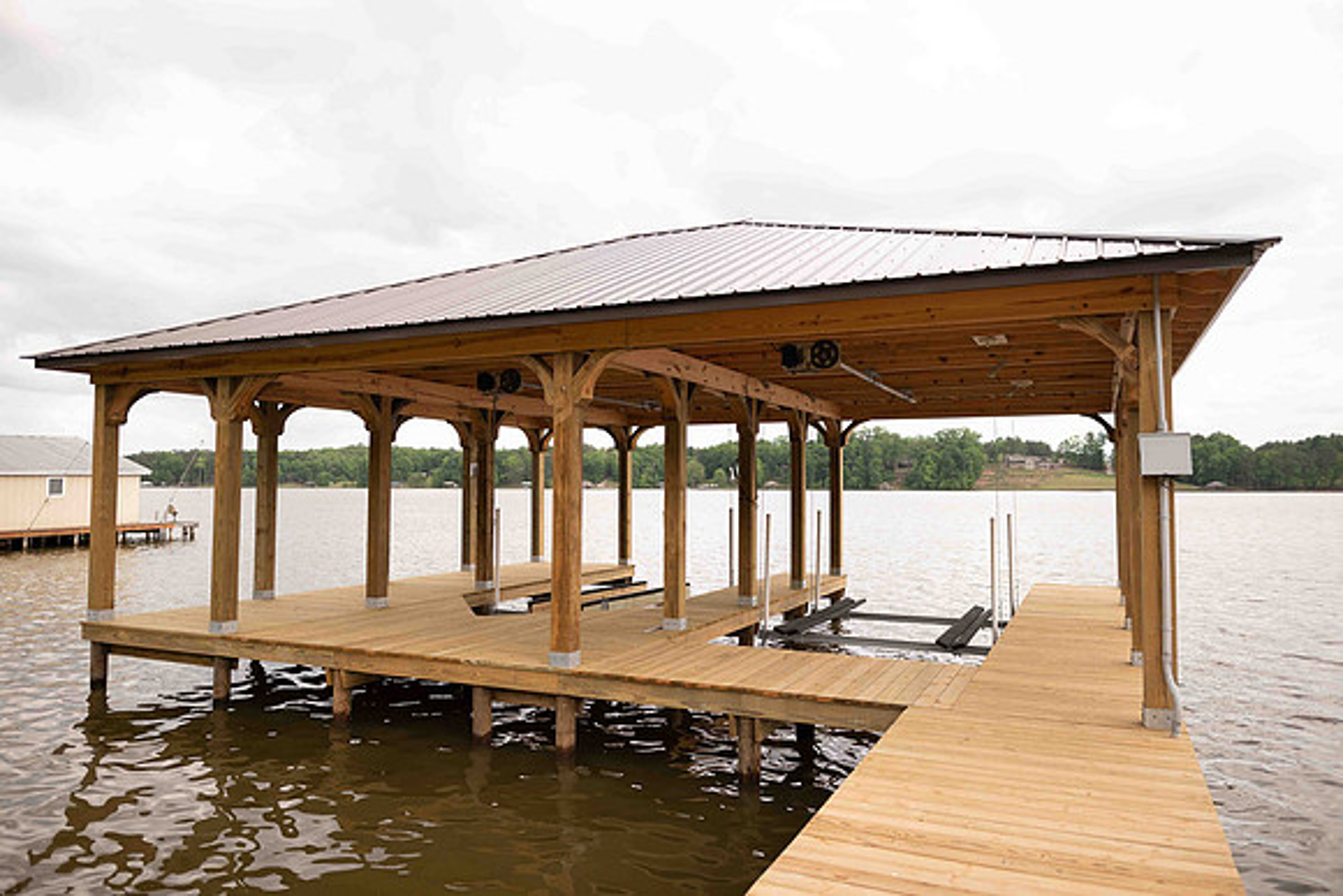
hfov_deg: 73.7
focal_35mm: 24
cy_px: 448
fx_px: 896
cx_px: 672
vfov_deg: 53.2
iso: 125
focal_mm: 24
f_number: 2.5
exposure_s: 1/1000
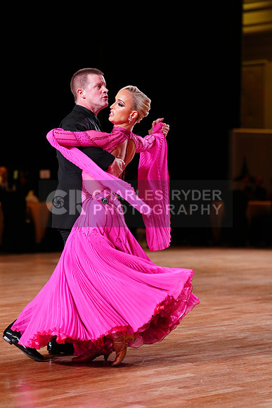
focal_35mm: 104
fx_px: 1178
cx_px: 136
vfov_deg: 19.6
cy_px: 204
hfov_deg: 13.2
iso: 1250
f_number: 2.8
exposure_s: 1/400
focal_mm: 104
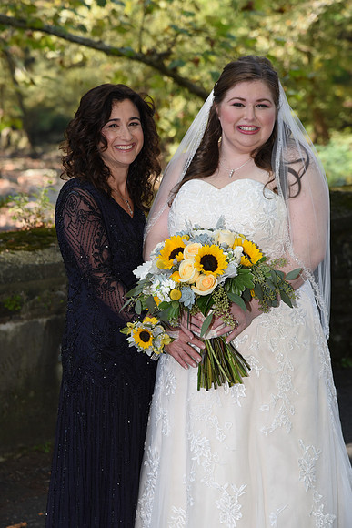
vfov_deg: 18.3
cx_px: 176
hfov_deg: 12.2
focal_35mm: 112
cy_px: 264
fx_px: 1642
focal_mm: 112
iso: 640
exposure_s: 1/200
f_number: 6.3
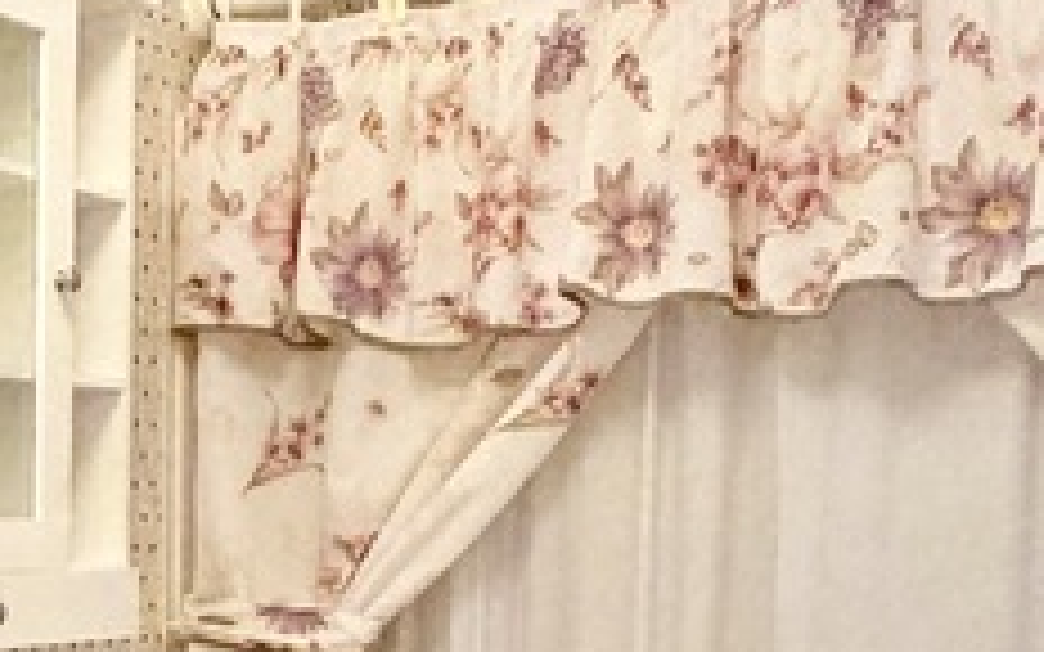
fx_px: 1963
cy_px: 733
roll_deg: +0.6
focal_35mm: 69
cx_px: -32
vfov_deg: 18.1
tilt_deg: -6.3
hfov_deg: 27.8
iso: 500
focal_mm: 2.22
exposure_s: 1/60
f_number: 2.2
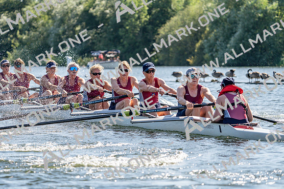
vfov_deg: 6.7
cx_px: 142
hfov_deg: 10.0
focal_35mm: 205
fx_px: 1618
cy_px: 94
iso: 400
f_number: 5.6
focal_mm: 205
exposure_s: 1/2000
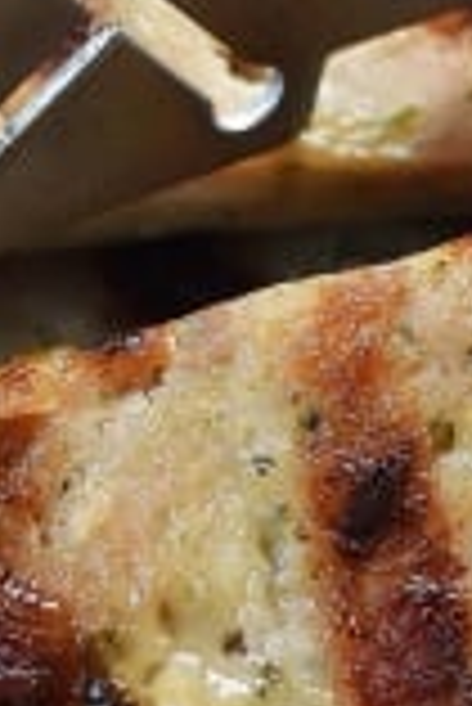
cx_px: 130
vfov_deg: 5.9
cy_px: 809
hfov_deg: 3.9
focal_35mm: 350
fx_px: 6874
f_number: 5
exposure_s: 1/100
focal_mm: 35
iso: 800
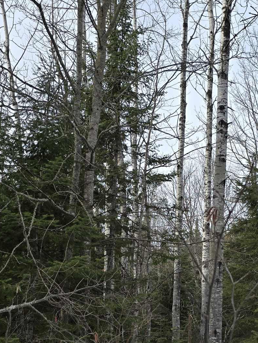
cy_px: 232
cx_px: 209
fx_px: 497
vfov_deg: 37.7
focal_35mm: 50
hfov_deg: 28.4
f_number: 1.7
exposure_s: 1/318
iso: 12
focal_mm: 6.3
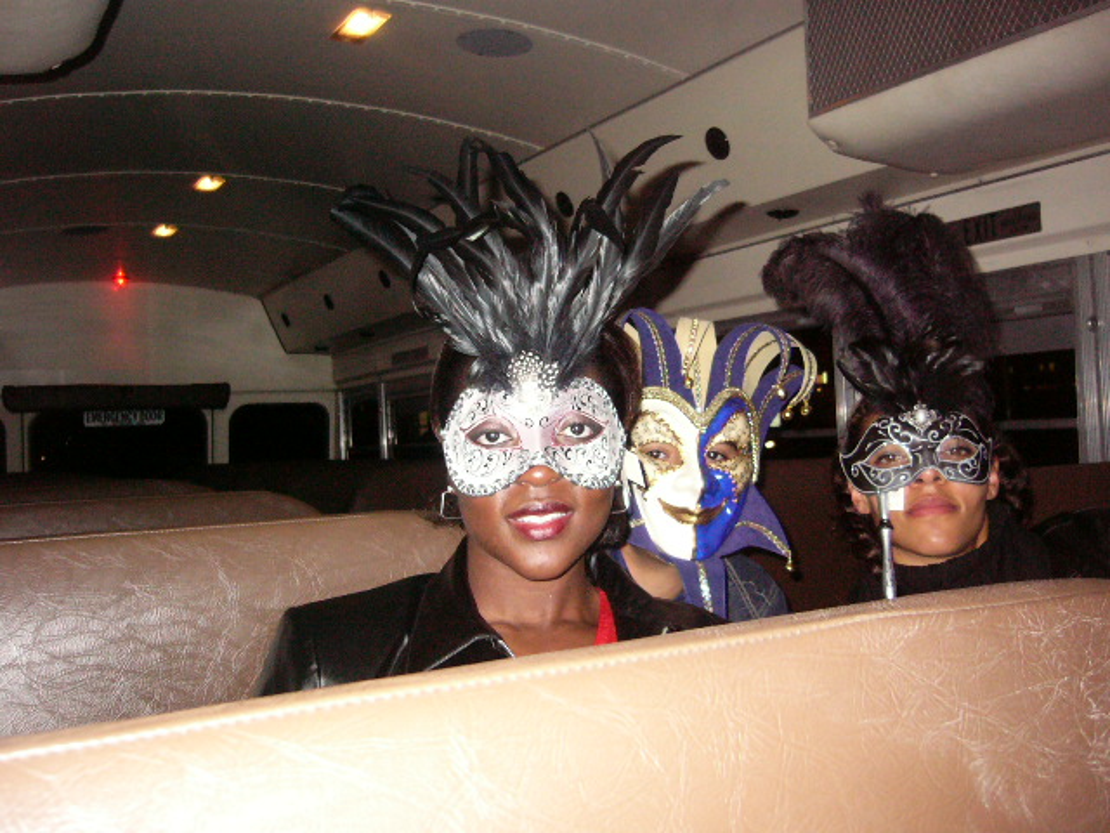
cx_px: 555
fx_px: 1122
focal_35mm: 35
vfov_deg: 40.7
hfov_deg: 52.6
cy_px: 416
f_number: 2.8
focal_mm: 5.8
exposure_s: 1/60
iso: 400
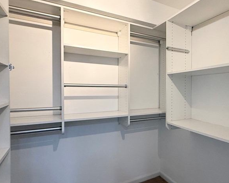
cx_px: 159
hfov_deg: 67.6
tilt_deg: -0.2
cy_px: 93
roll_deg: -0.5
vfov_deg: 58.7
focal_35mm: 24
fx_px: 163
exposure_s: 1/60
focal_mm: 2.22
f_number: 2.2
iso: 320
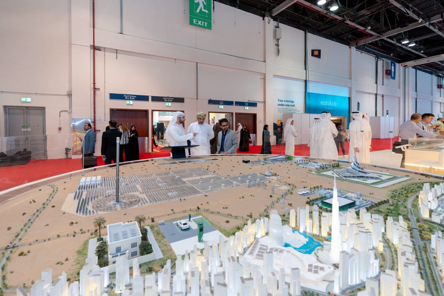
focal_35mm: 16
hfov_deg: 96.7
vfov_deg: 73.7
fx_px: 197
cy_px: 148
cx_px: 222
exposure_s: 1/200
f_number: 3.5
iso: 1250
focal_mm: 16
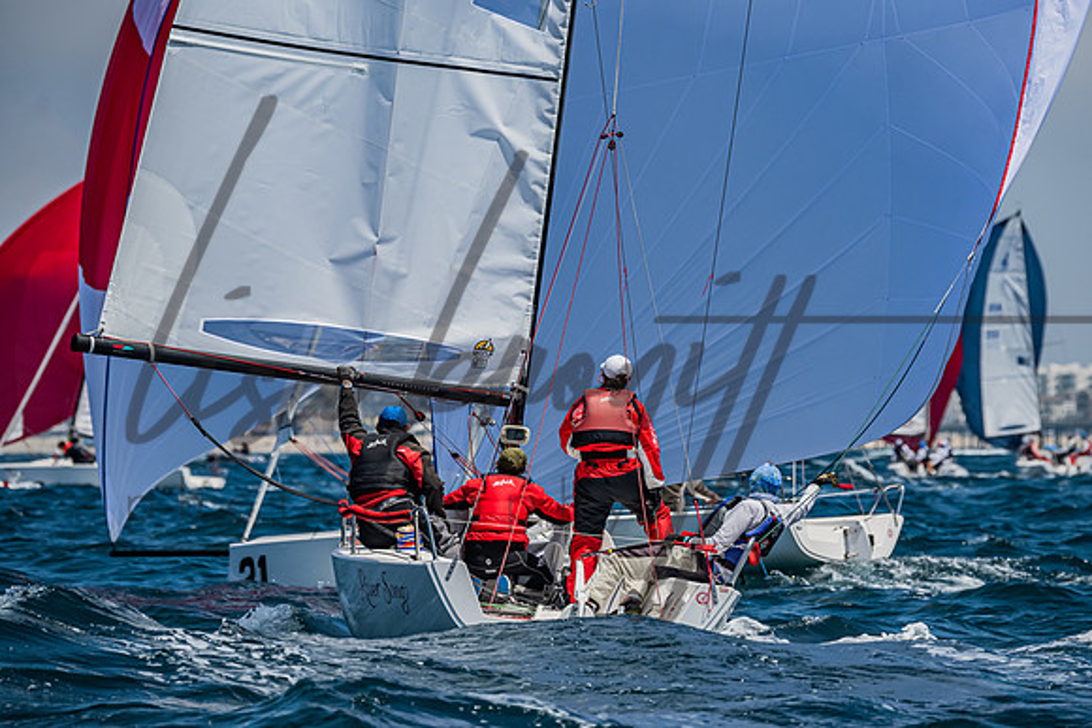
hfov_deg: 6.3
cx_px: 638
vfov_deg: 4.2
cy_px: 303
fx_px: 9930
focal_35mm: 327
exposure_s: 1/2500
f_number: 6.3
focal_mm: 280
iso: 400
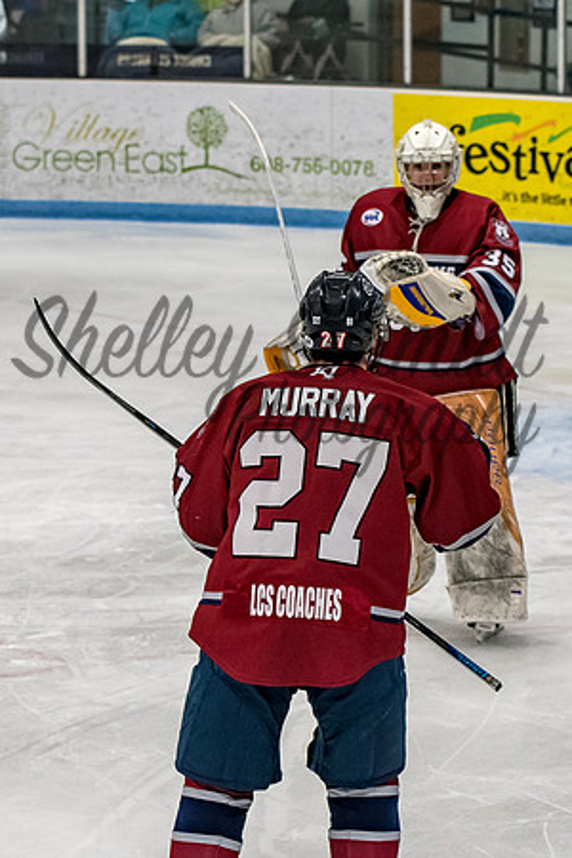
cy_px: 429
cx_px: 286
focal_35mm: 159
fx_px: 3791
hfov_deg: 8.6
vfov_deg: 12.9
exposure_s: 1/800
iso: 2500
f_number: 4
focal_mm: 70
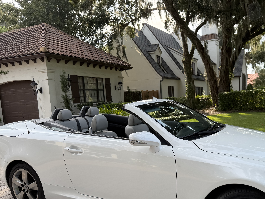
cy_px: 135
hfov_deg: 53.4
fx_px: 260
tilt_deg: -6.8
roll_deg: +2.5
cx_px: 165
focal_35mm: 34
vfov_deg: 41.2
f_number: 1.78
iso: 80
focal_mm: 6.76
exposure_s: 1/1174
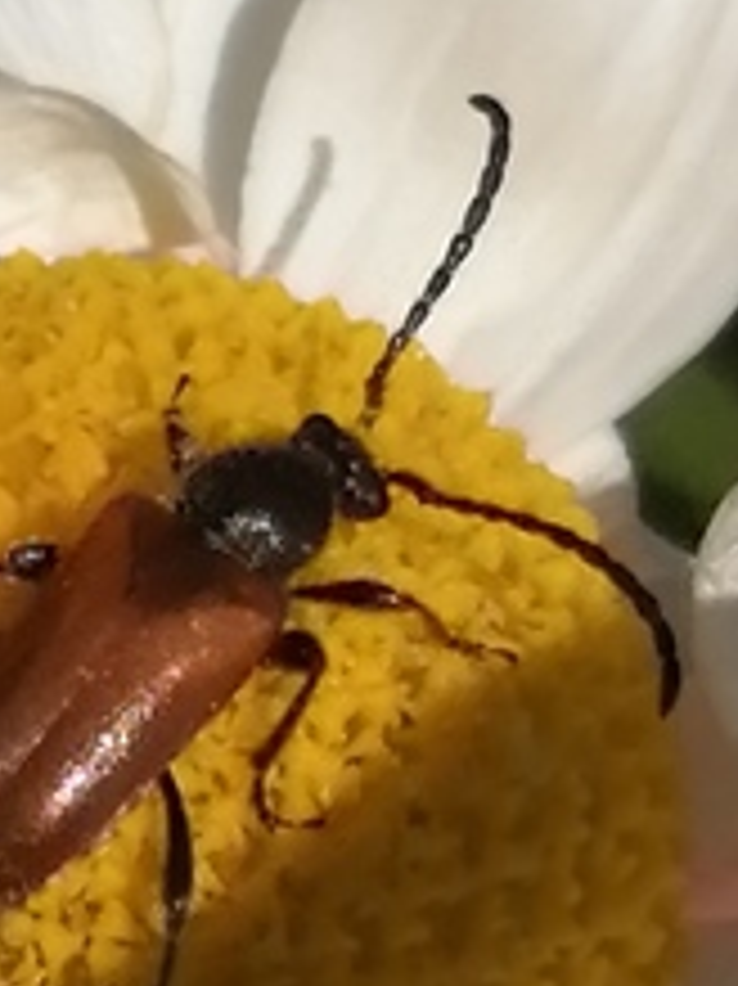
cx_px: 207
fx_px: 8650
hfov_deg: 4.9
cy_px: 743
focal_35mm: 304
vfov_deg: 6.5
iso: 50
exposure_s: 1/5882
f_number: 1.8
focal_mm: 3.46
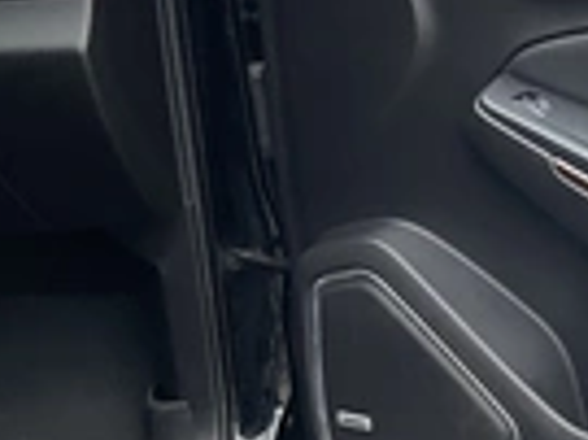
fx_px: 1460
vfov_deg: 17.1
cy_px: 144
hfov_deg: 20.2
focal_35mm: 86
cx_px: 836
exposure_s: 1/122
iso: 32
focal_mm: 3
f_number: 1.8
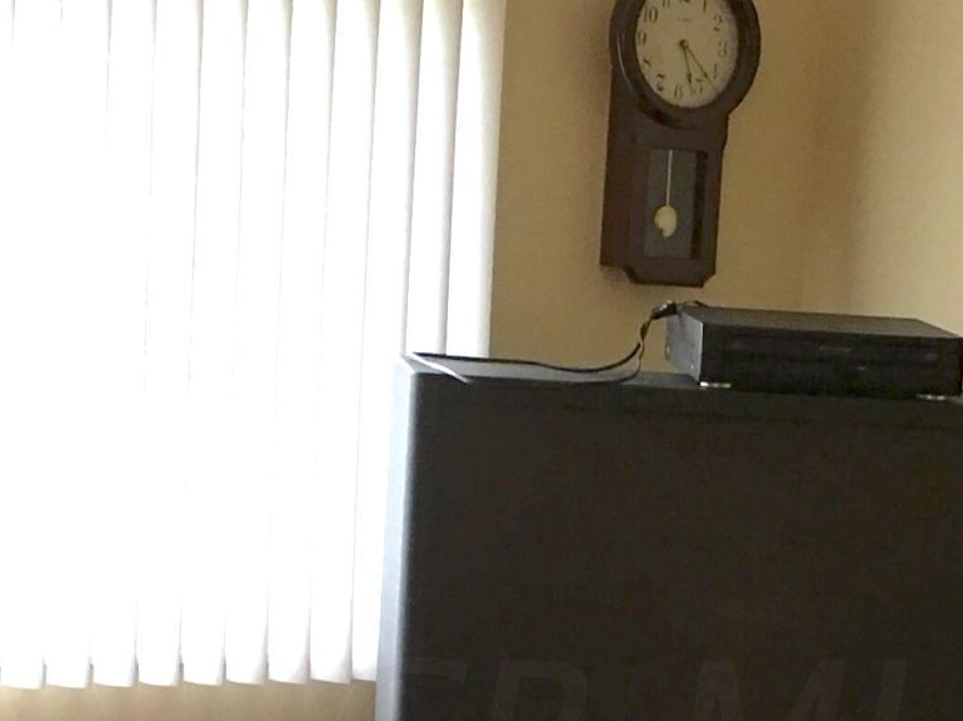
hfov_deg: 17.3
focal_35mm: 113
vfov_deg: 12.9
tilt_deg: -7.8
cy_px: 737
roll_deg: -3.5
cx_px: 699
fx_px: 3143
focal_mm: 4.15
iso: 40
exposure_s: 1/15
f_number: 2.2
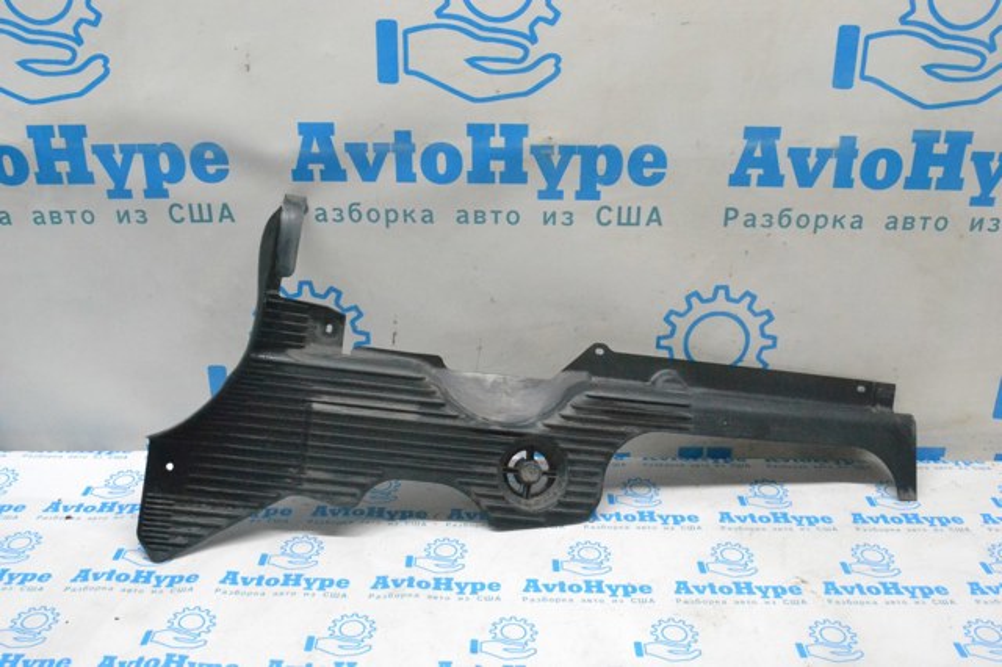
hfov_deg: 53.2
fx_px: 1001
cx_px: 501
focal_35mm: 36
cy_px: 334
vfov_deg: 36.8
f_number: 10
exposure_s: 1/160
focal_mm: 24
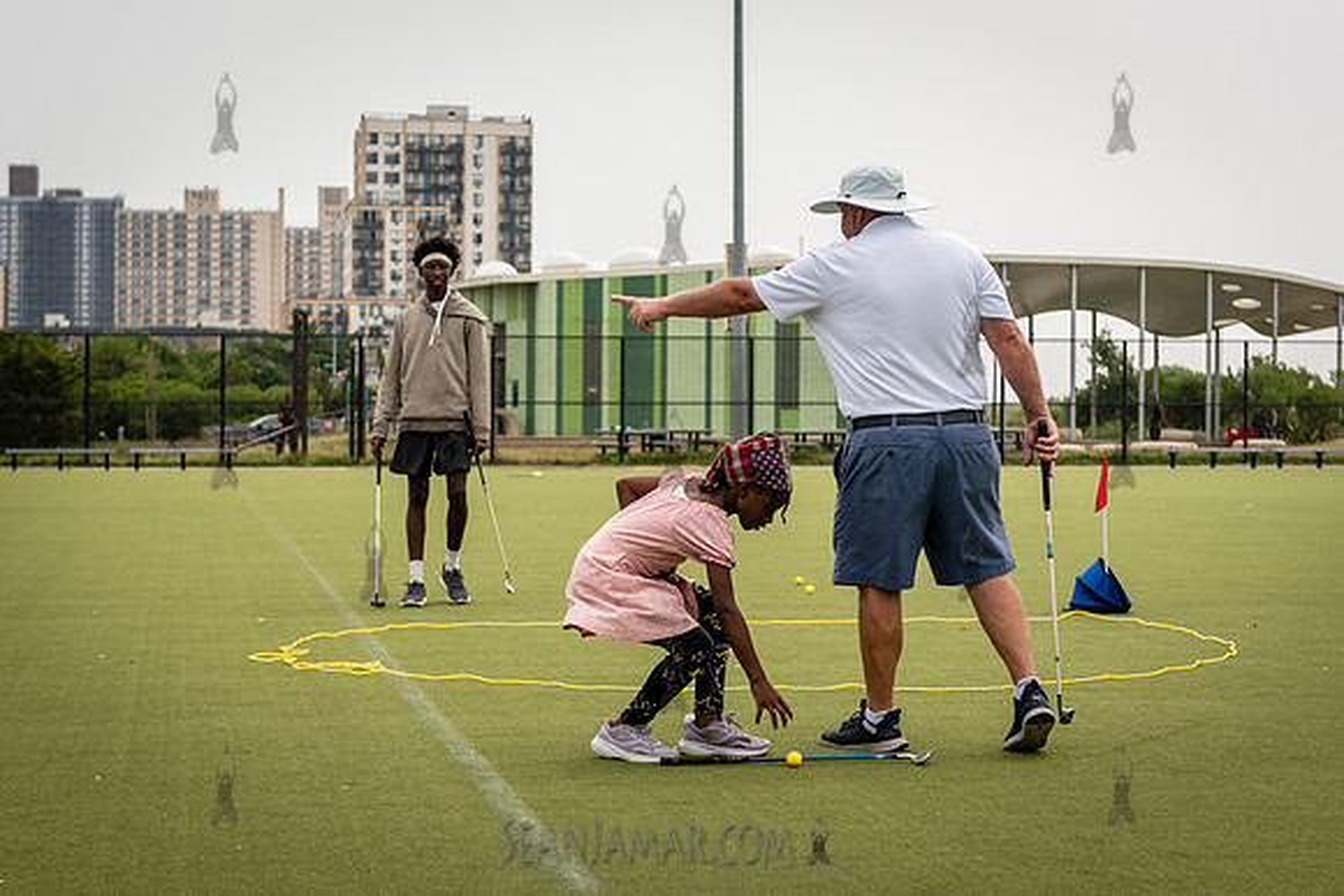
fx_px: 2755
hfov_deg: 27.4
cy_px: 463
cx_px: 675
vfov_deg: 18.5
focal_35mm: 74
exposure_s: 1/2000
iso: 200
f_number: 4
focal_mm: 60
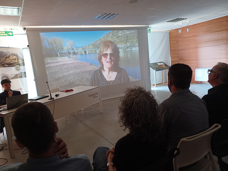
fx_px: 165
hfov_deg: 69.4
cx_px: 114
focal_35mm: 25
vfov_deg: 54.9
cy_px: 86
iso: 400
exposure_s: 1/25
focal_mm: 4.6
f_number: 1.8
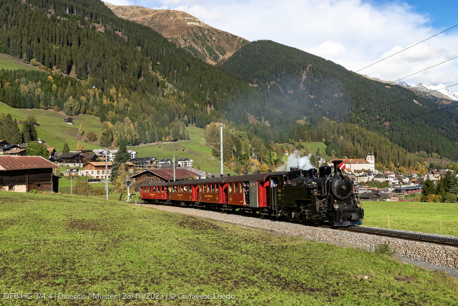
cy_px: 153
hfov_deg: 54.4
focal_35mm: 35
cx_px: 229
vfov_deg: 37.9
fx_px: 445
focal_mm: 35
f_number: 8
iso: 250
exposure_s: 1/1250
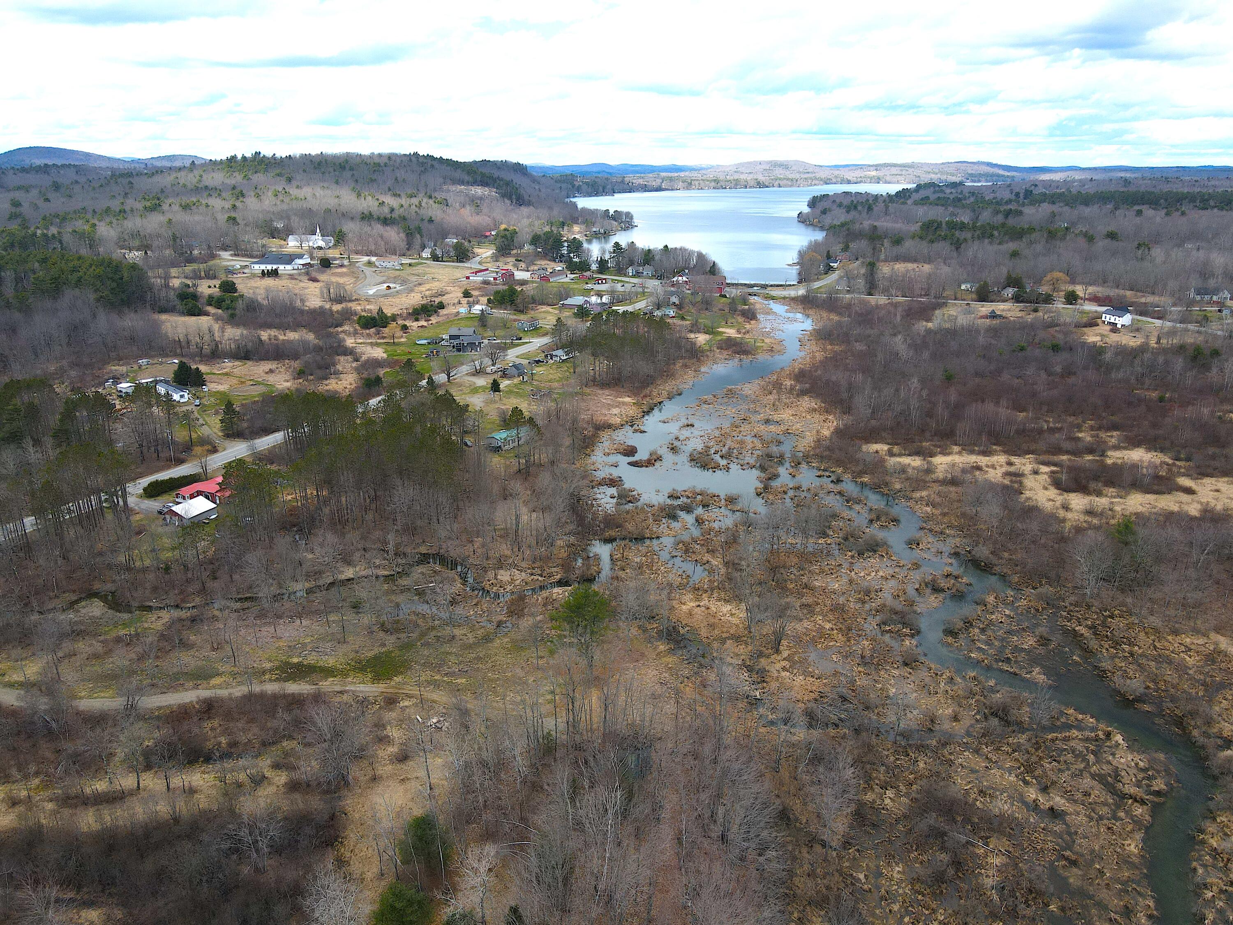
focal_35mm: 24
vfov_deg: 56.8
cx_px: 616
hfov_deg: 71.6
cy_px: 462
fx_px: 855
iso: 100
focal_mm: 4.5
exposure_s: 1/400
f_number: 2.8
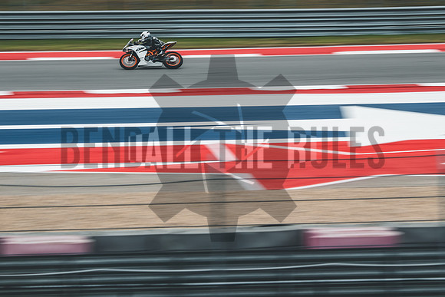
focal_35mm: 366
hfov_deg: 5.6
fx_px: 4528
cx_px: 218
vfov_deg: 3.8
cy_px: 162
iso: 160
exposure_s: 1/60
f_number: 4
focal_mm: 200
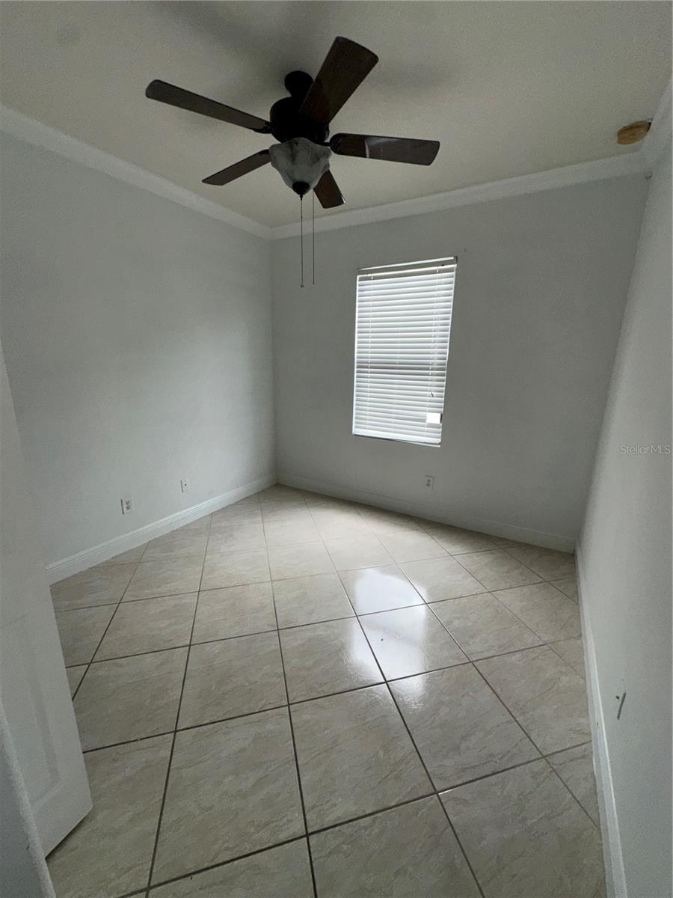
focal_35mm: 14
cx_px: 336
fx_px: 363
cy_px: 449
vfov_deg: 102.1
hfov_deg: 85.7
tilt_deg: -13.7
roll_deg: -1.4
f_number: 2.2
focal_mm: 2.22
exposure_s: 1/136
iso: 32
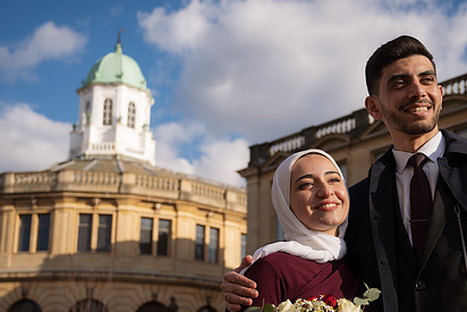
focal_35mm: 59
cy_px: 181
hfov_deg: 33.8
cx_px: 279
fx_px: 766
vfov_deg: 23.0
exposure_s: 1/800
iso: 100
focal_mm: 41
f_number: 4
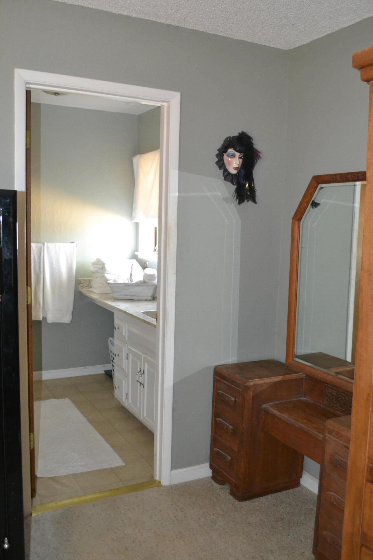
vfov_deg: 57.2
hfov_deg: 40.0
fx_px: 513
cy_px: 280
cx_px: 186
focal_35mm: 33
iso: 3200
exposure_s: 1/60
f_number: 4
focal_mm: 22
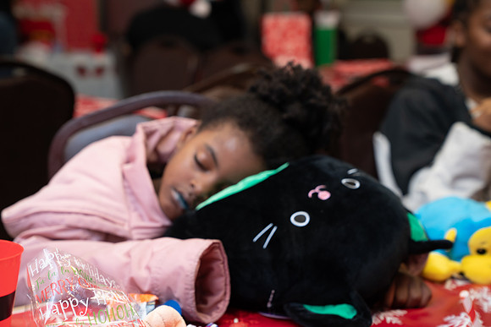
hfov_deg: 28.8
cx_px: 246
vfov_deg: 19.5
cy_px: 164
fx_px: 955
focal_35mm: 70
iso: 640
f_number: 5
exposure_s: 1/60
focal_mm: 70
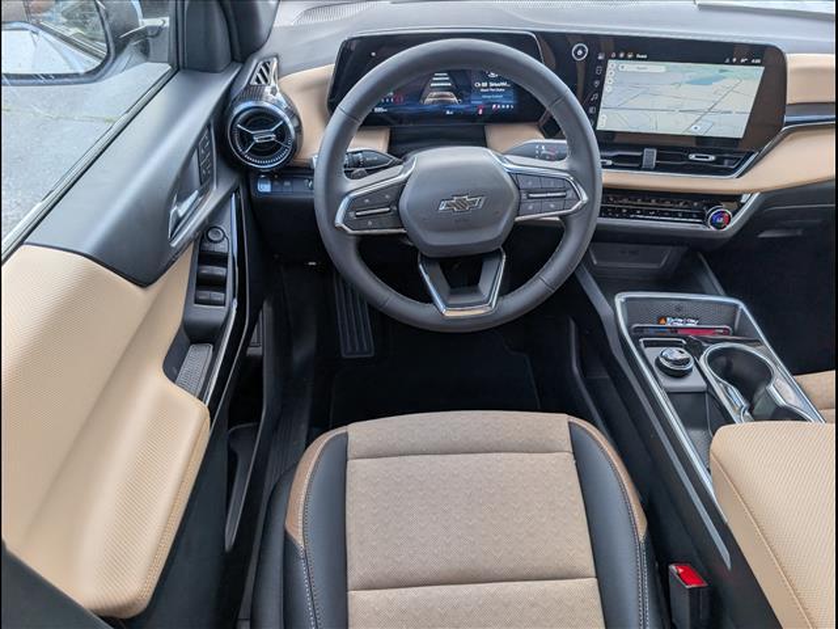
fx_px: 581
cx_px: 419
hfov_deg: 71.6
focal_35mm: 24
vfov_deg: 56.8
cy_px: 314
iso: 20
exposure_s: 1/909
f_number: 1.68
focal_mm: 6.9
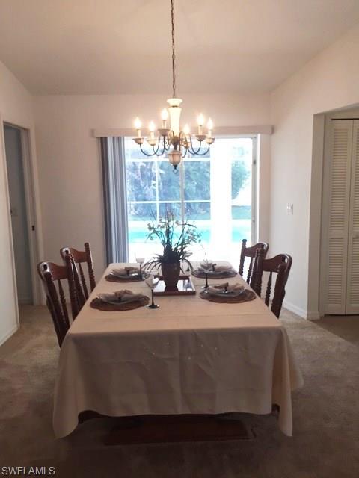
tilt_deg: -6.7
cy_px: 239
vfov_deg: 61.7
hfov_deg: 48.2
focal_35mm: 29
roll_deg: +1.2
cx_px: 180
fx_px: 401
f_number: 2.2
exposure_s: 1/120
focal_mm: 4.15
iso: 64
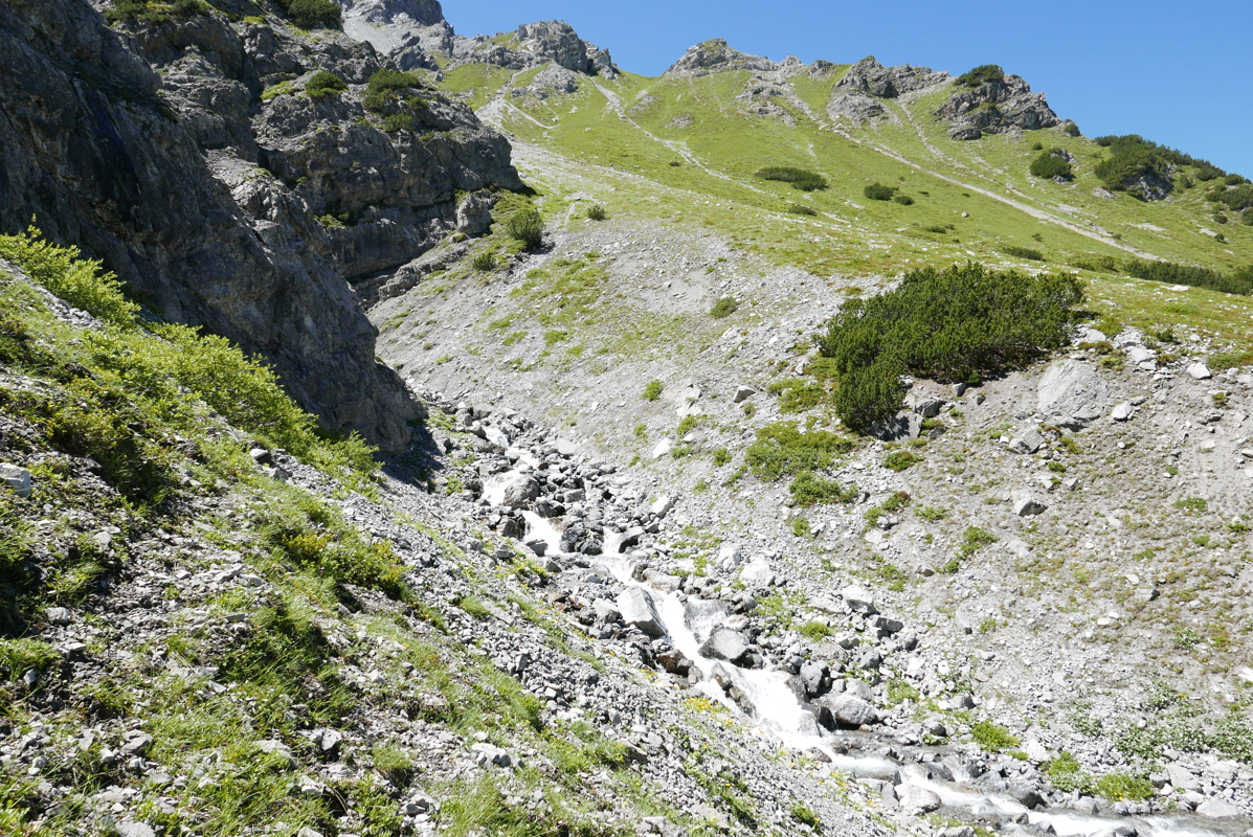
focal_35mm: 24
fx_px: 836
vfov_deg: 53.2
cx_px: 626
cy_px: 418
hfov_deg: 73.7
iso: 200
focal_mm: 10.9
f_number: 5.6
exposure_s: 1/320
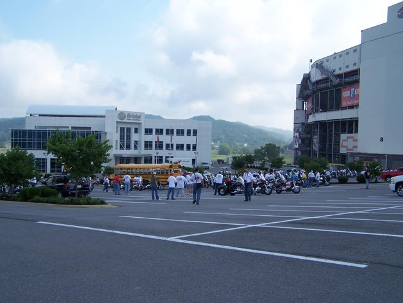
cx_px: 202
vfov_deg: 37.7
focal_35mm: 38
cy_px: 152
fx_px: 442
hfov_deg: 49.0
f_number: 2.8
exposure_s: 1/800
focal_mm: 6.3
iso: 80
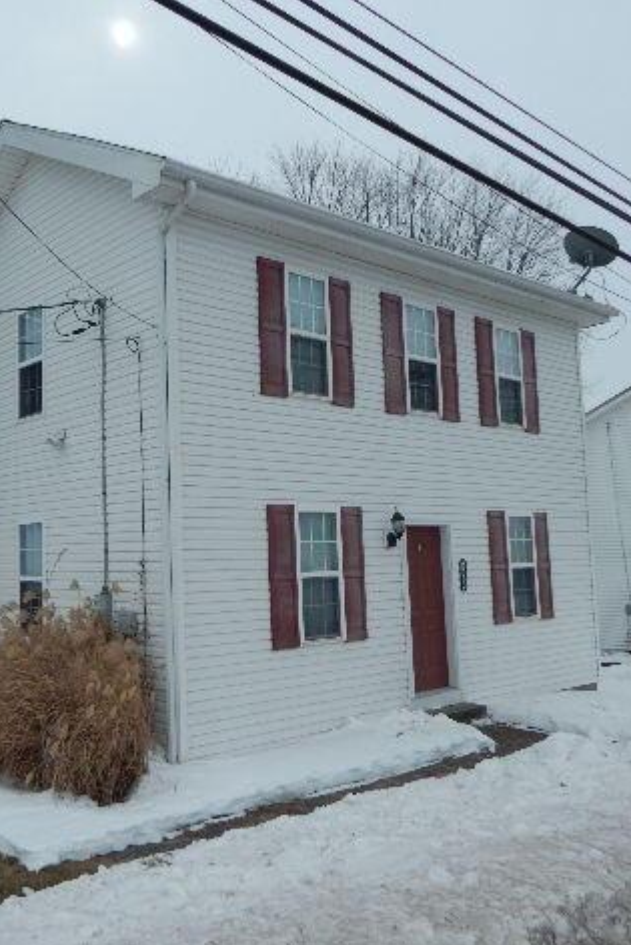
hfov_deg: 41.1
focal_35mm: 31
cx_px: 156
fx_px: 814
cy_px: 477
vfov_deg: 60.3
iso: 125
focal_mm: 4
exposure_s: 1/500
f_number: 6
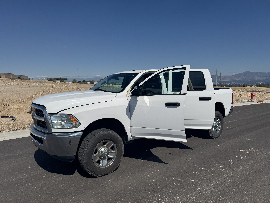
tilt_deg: -6.5
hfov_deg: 71.6
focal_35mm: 24
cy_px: 102
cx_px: 135
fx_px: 187
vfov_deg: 56.8
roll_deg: +1.3
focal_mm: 6.76
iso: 80
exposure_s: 1/12346
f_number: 1.78
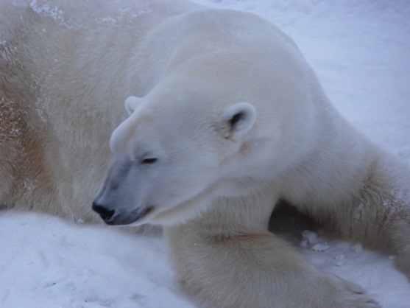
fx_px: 3554
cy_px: 154
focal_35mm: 300
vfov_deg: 5.0
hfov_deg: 6.6
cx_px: 205
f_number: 5.9
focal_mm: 52.5
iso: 125
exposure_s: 1/25
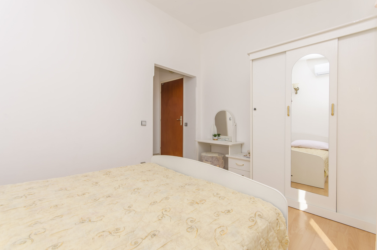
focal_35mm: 15
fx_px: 157
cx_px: 188
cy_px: 125
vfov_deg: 77.1
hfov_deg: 100.5
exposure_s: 1/160
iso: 100
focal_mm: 10
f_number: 8
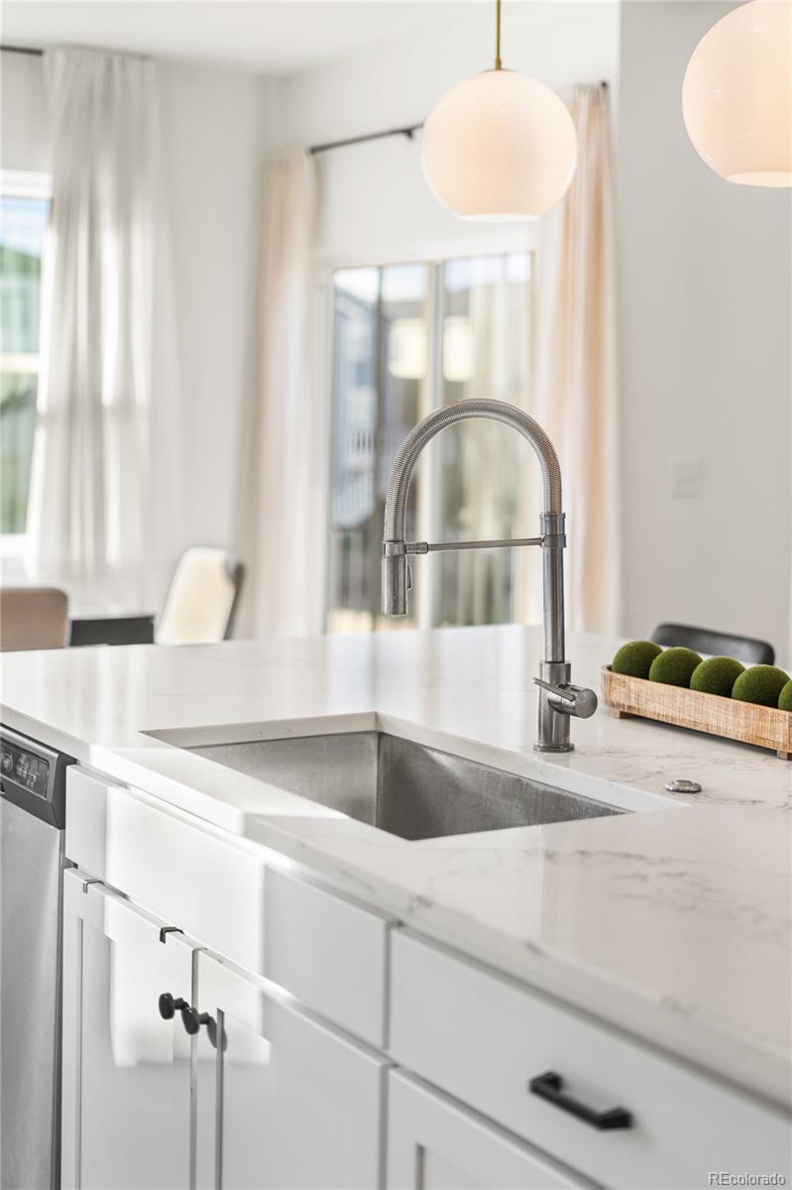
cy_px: 595
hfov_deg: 27.0
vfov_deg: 39.6
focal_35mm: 50
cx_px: 396
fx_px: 1651
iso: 160
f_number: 1.8
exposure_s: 1/320
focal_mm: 50
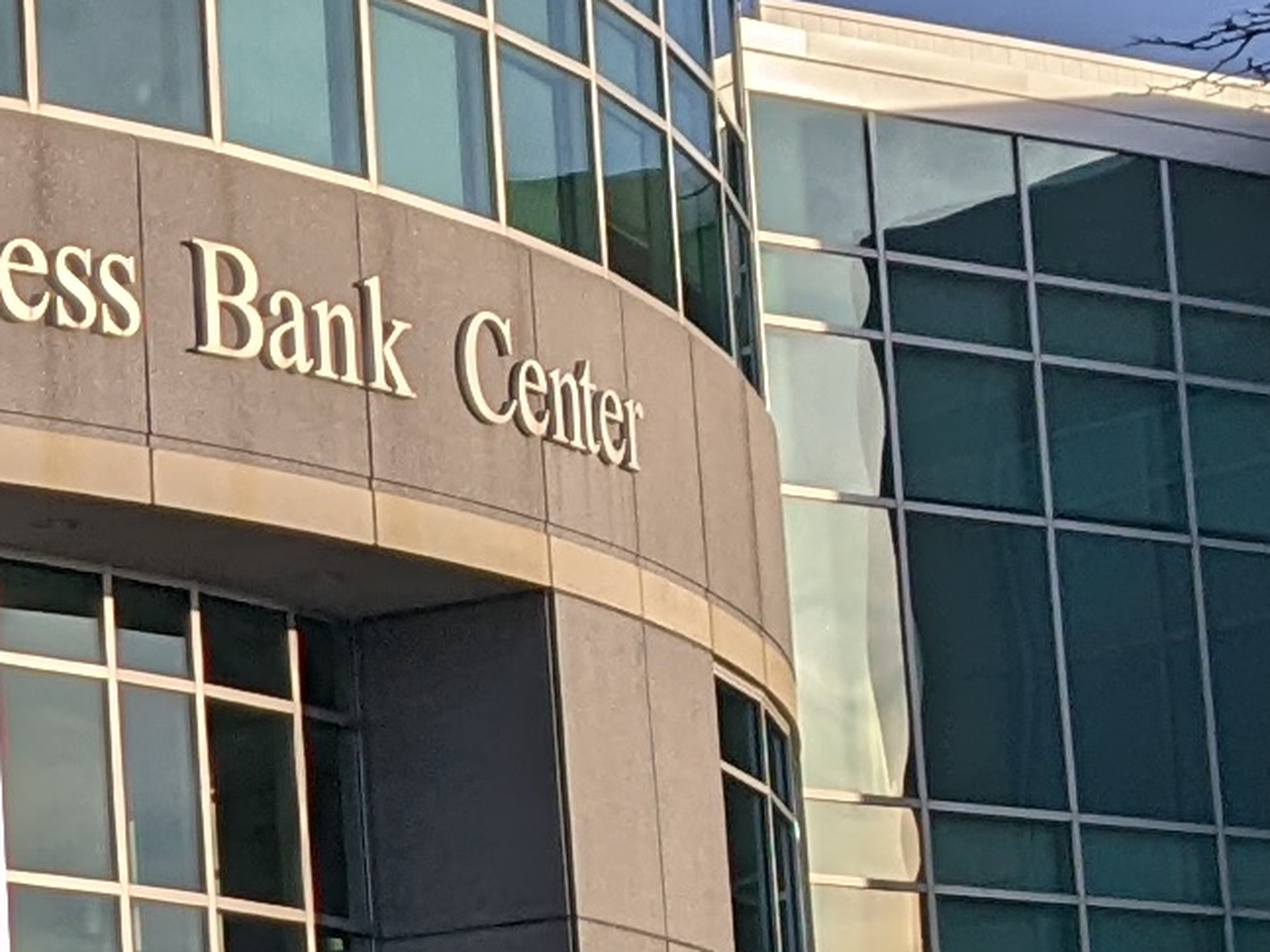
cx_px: -849
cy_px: 682
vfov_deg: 8.8
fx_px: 6164
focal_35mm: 168
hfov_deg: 11.1
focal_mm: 4.44
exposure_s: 1/5882
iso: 53
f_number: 1.8
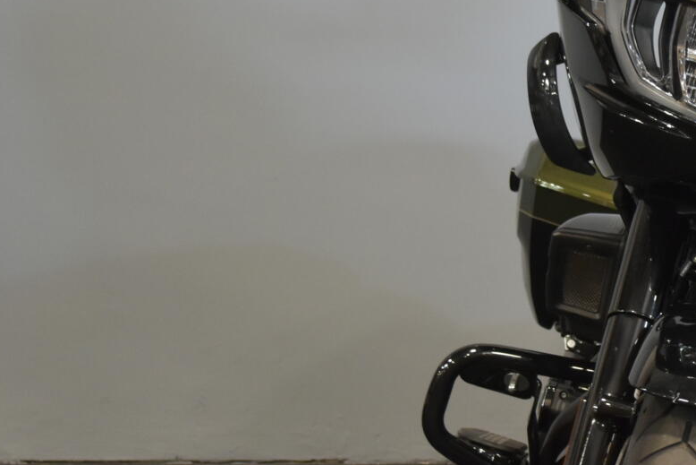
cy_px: 178
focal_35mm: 108
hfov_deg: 18.2
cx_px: 787
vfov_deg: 12.7
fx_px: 2088
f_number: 4.5
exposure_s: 1/30
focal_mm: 28
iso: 1250
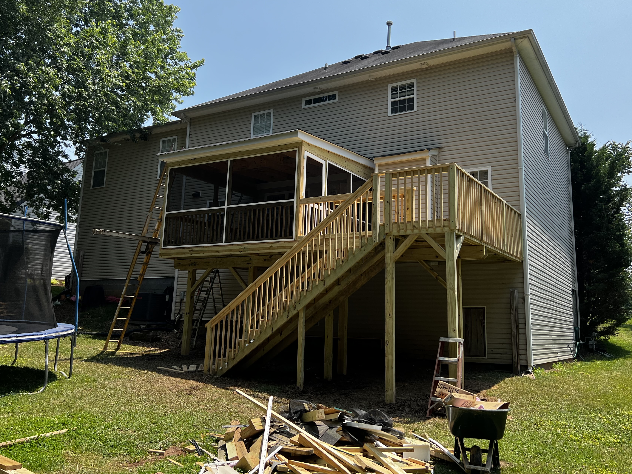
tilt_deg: +11.4
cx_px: 320
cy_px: 209
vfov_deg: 45.4
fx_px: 566
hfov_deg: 58.4
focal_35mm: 31
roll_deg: -1.2
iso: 50
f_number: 1.5
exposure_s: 1/2008
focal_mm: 5.7
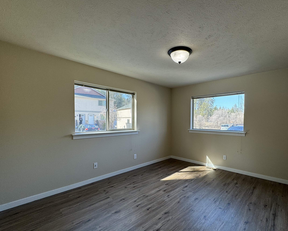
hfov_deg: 89.2
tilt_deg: -1.9
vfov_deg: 76.9
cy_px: 125
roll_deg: -0.4
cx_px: 162
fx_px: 145
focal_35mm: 17
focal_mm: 2.22
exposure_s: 1/120
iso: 64
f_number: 2.2
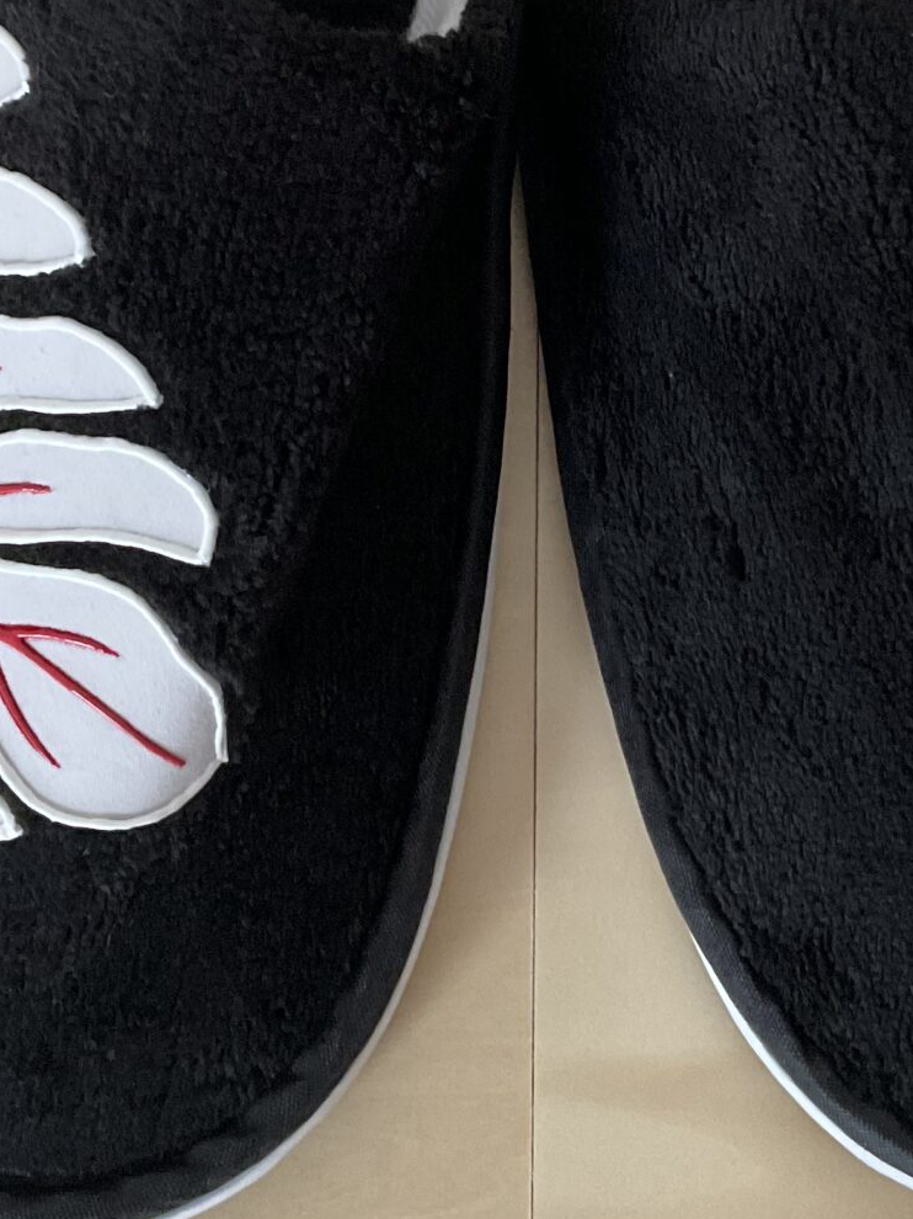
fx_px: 2639
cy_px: 268
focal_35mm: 75
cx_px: 535
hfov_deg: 19.6
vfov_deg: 25.6
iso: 320
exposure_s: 1/60
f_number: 1.8
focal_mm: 3
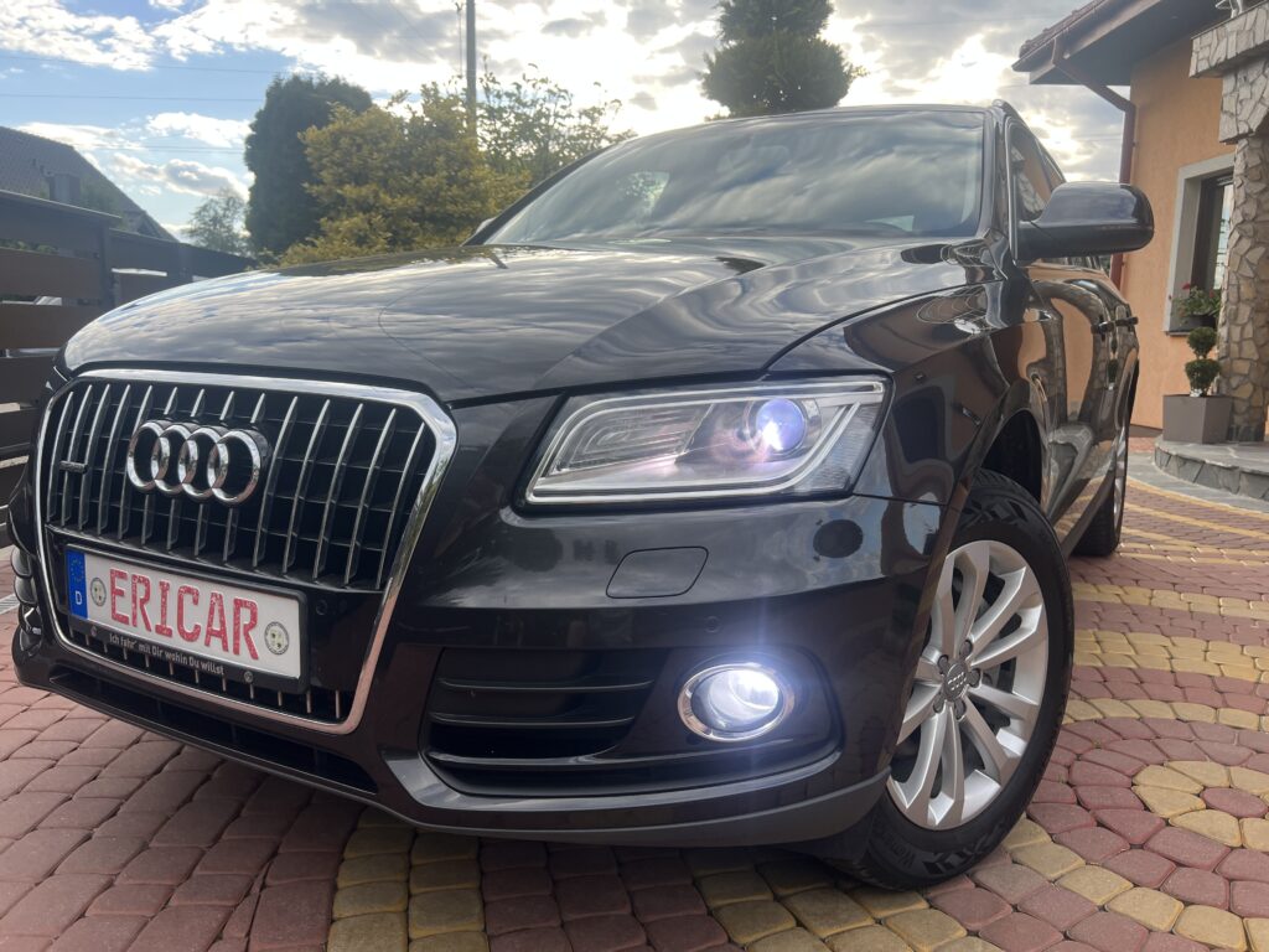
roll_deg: -0.8
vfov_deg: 53.1
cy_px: 476
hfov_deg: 67.3
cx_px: 634
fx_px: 953
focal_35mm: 26
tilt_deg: -7.7
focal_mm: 5.7
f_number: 1.5
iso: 50
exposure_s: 1/775
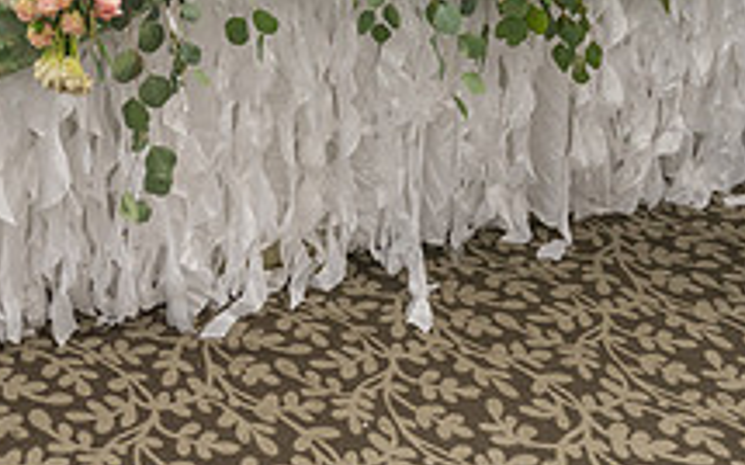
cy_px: -172
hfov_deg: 29.2
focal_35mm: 66
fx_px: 1339
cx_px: 7
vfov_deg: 18.1
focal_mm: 24
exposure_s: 1/160
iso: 500
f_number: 3.5
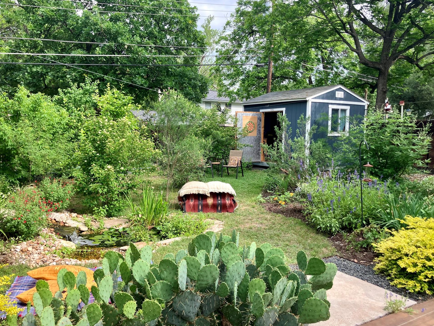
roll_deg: -1.1
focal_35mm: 30
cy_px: 162
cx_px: 207
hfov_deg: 59.9
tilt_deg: -4.3
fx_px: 376
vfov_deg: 46.8
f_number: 1.8
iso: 32
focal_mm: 3.99
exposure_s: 1/481
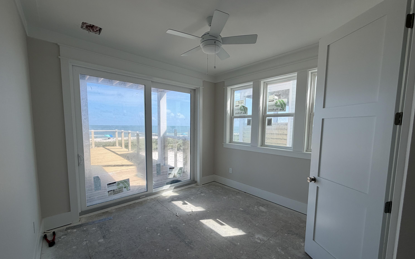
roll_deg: -0.2
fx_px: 170
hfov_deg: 101.5
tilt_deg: -5.0
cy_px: 142
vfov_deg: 74.6
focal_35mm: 15
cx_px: 207
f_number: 2.2
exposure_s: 1/398
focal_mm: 2.22
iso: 50
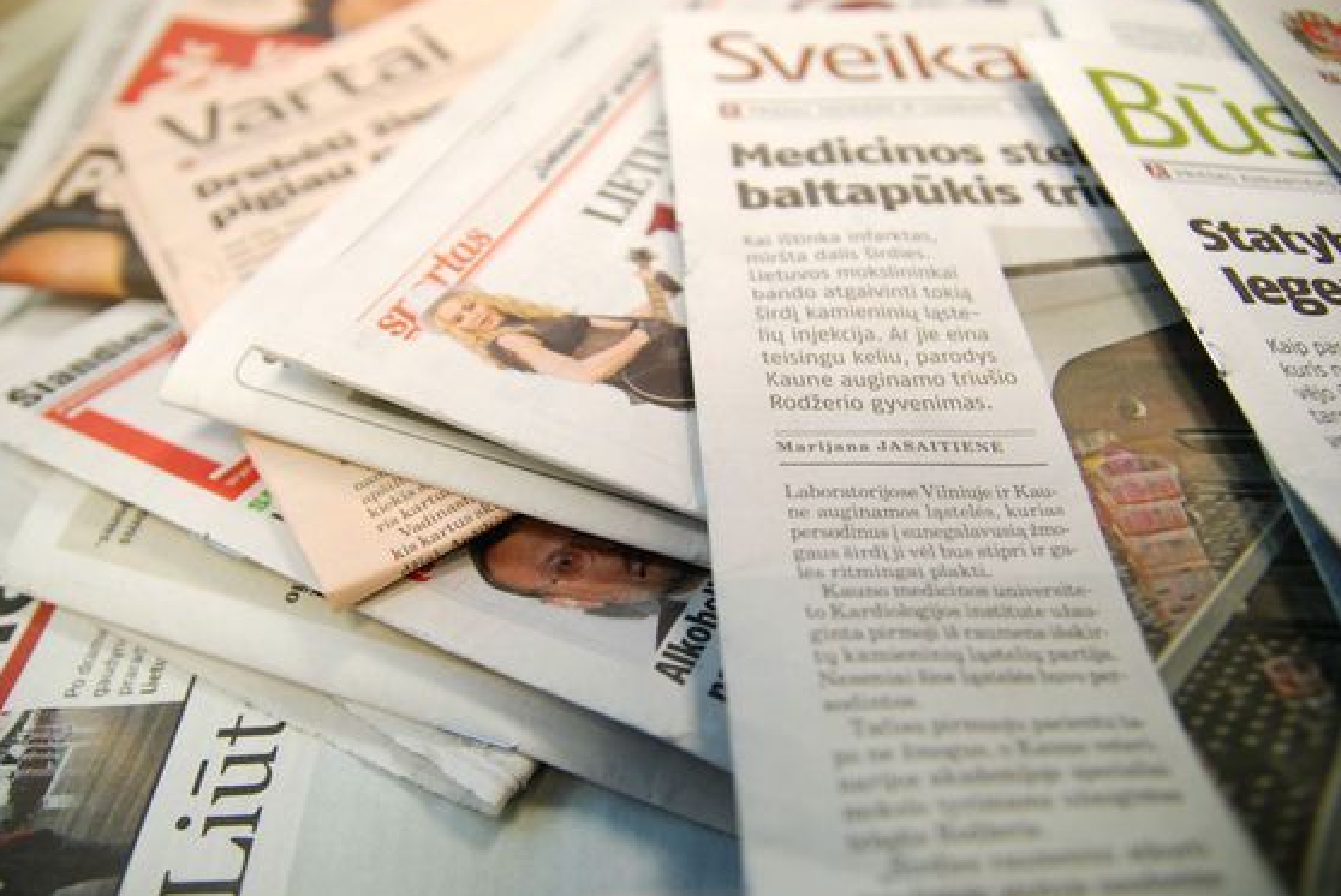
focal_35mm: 27
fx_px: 989
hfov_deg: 68.3
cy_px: 432
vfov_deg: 48.8
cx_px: 654
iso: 500
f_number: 2.8
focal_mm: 17
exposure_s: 1/125
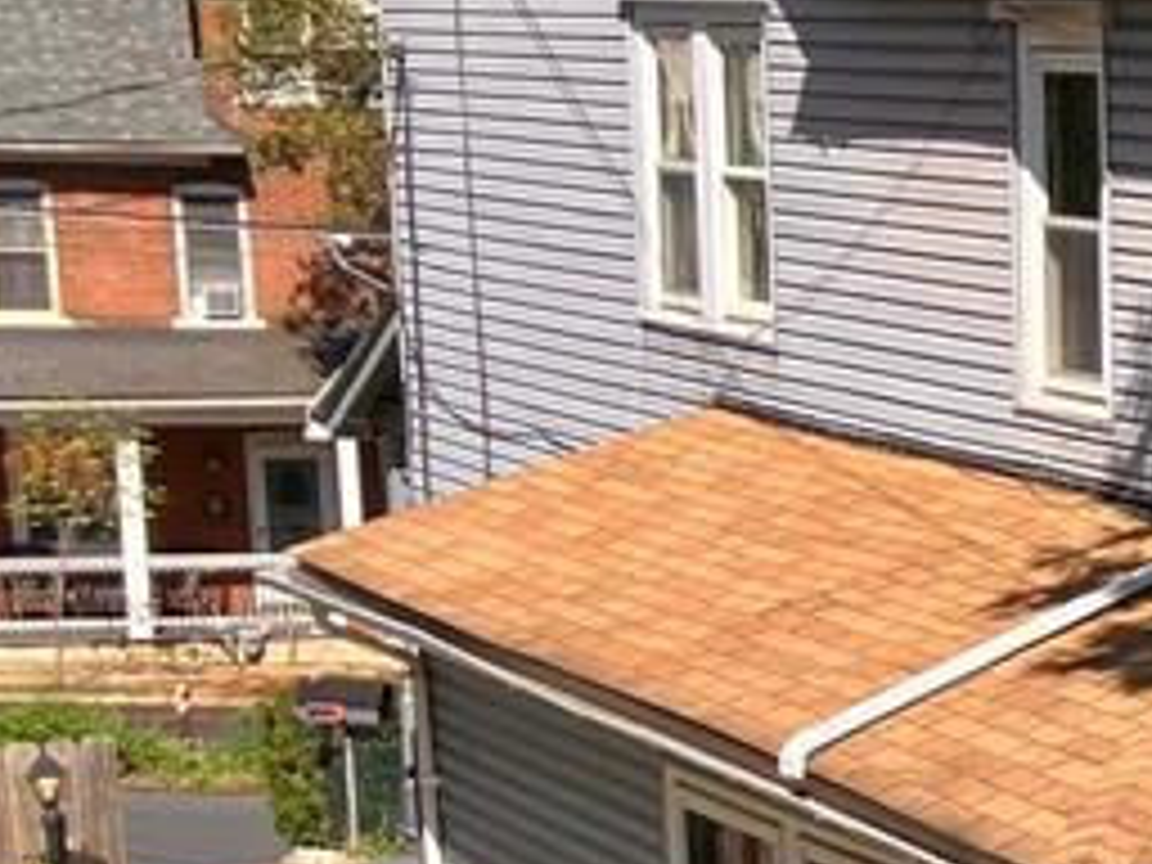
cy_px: 850
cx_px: 2146
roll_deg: -2.6
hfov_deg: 15.0
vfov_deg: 13.1
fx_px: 3727
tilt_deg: -10.7
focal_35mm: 112
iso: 32
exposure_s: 1/1350
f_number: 1.8
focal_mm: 3.99
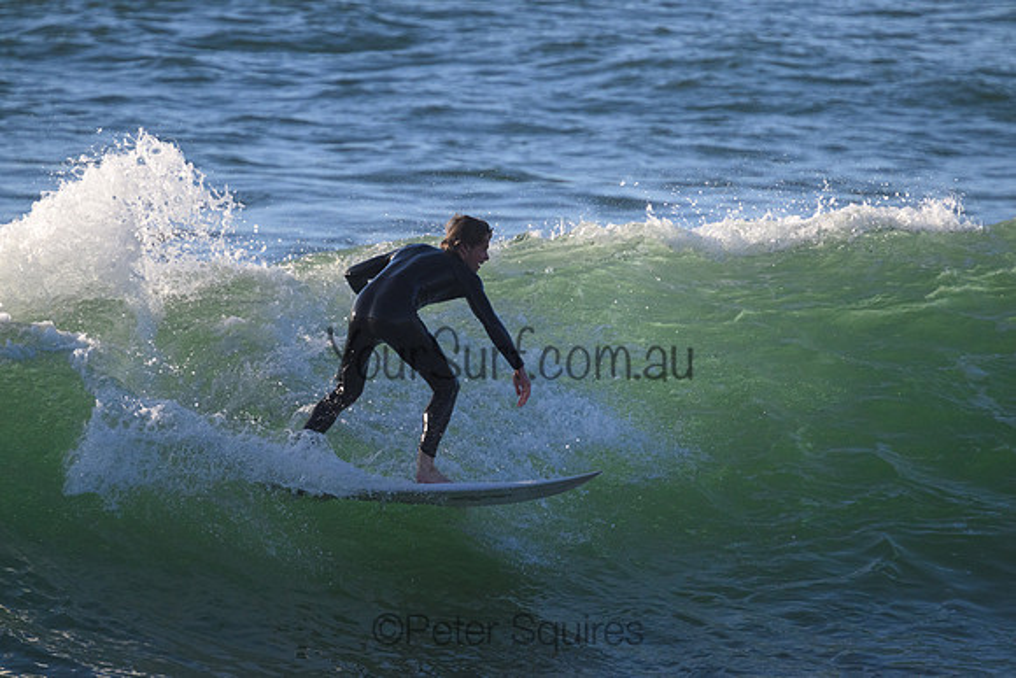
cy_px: 339
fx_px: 22582
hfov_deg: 2.6
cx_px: 508
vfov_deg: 1.7
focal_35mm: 800
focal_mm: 800
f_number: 11
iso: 2200
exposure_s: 1/2000
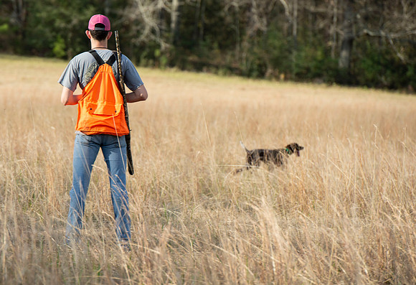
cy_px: 141
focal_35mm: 266
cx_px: 163
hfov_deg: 7.7
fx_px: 3102
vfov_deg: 5.3
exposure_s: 1/320
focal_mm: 200
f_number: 5.6
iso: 125
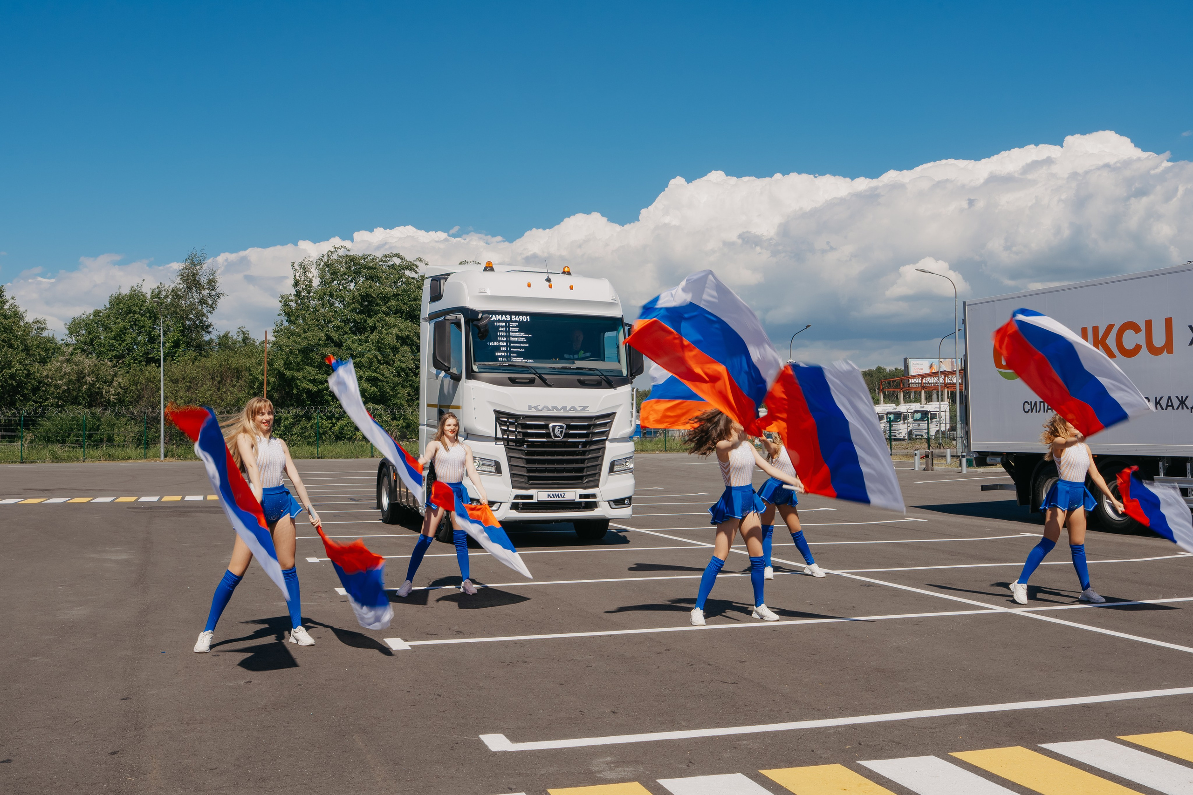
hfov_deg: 55.3
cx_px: 596
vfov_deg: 38.5
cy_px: 398
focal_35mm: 34
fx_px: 1139
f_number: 16
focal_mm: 33
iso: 160
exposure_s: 1/125
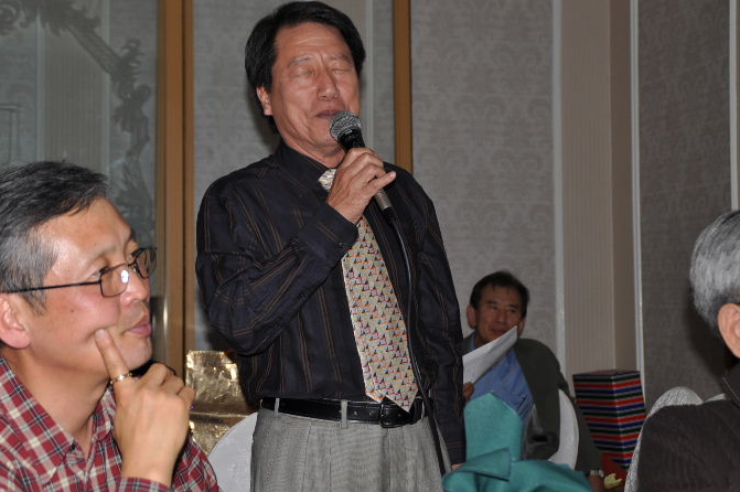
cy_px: 226
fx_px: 1396
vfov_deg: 20.0
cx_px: 317
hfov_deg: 29.6
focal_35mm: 68
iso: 200
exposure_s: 1/60
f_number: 4.5
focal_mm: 38
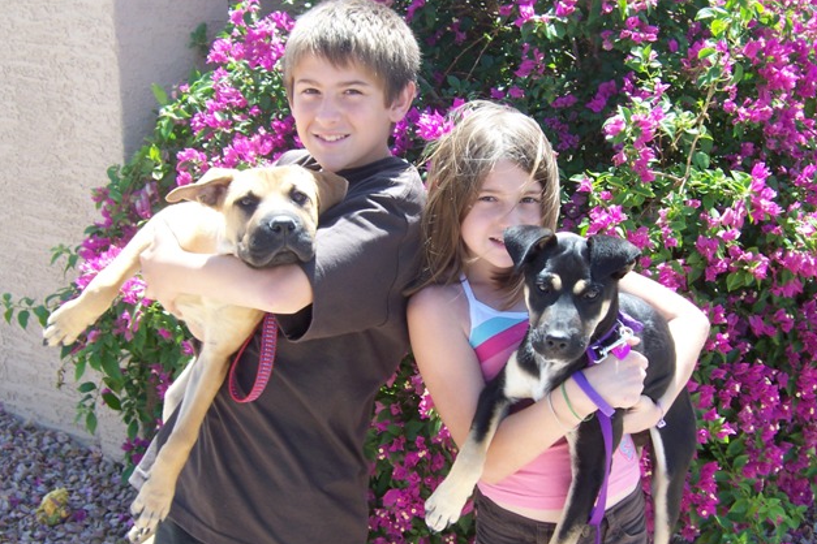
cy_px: 288
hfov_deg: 38.2
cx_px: 414
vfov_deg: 26.0
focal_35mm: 52
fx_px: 1180
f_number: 4
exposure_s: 1/125
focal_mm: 8.2
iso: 80
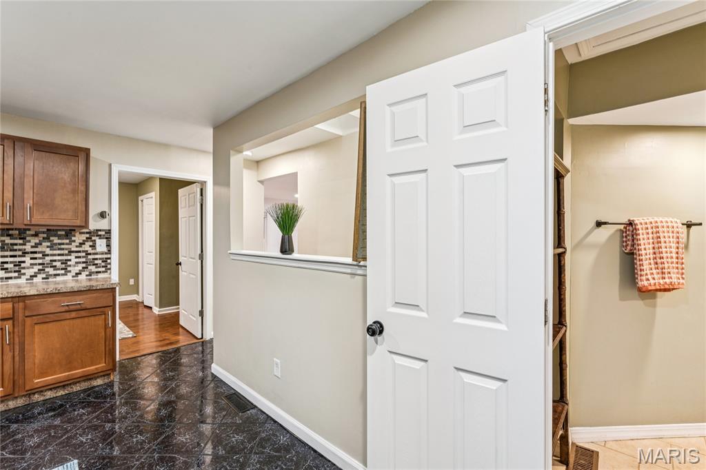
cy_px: 235
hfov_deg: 97.1
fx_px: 312
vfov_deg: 74.1
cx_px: 353
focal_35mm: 16
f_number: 13
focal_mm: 15.9
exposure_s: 1/2.5
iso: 320
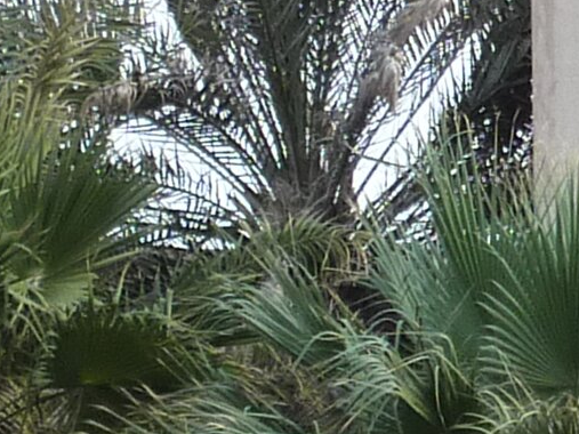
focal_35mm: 288
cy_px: 653
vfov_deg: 5.1
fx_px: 4816
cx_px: 1176
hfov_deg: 6.7
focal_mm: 6.5
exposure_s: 1/100
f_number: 4
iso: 125
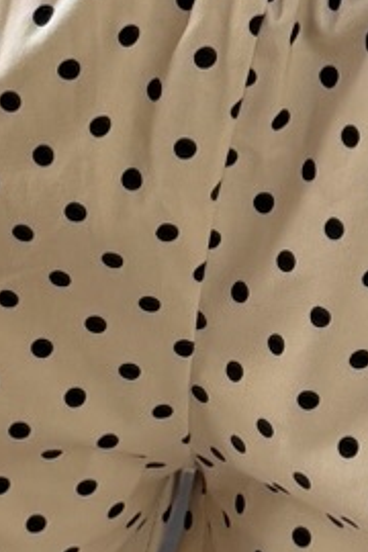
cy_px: 331
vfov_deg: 10.9
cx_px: 221
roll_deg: -10.6
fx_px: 2898
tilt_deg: -39.9
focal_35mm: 189
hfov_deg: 7.3
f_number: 1.78
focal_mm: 6.76
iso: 125
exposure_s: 1/200
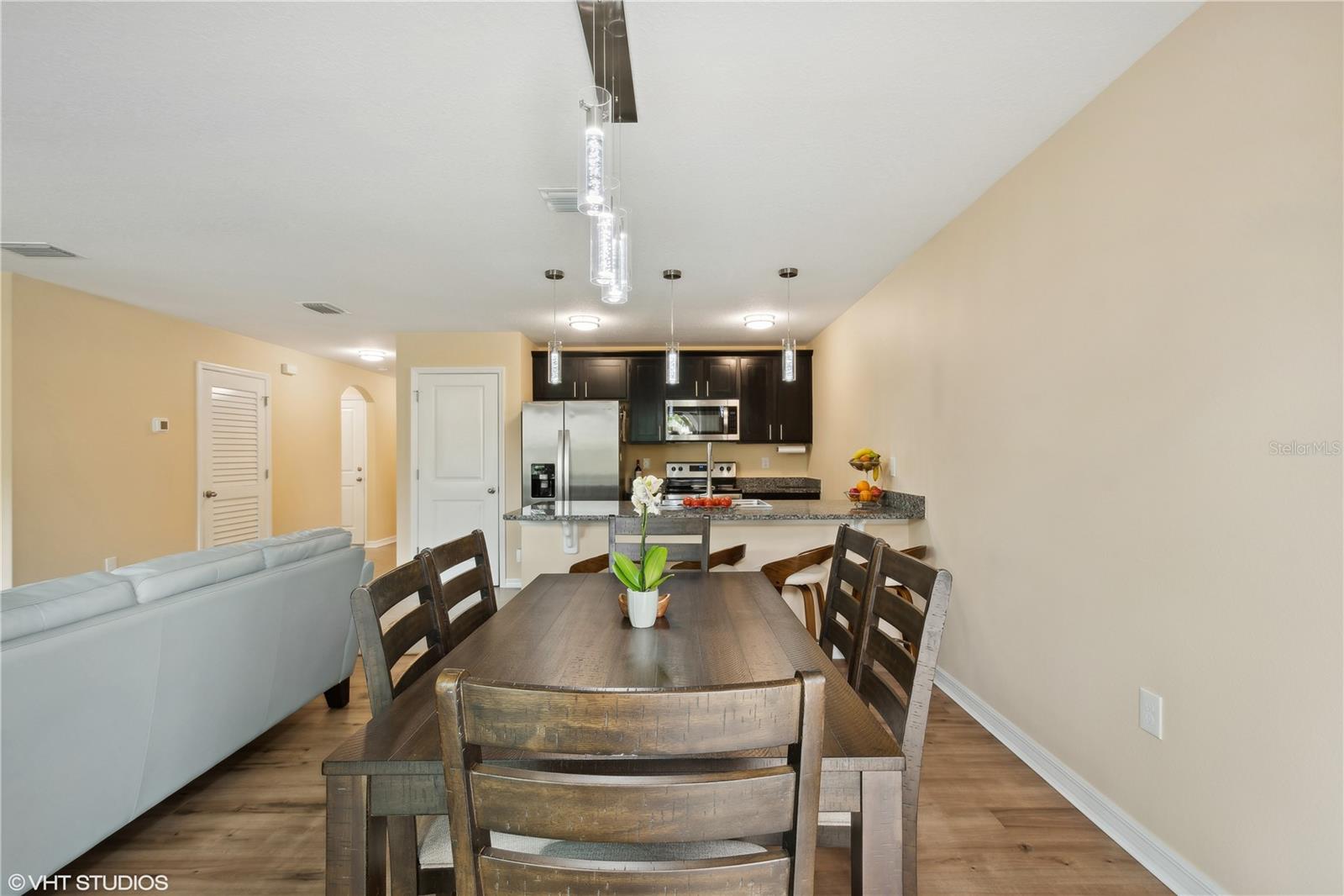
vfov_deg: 77.3
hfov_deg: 100.4
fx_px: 560
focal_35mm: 15
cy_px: 448
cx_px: 672
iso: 200
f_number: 8
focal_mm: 10
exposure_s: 1/8
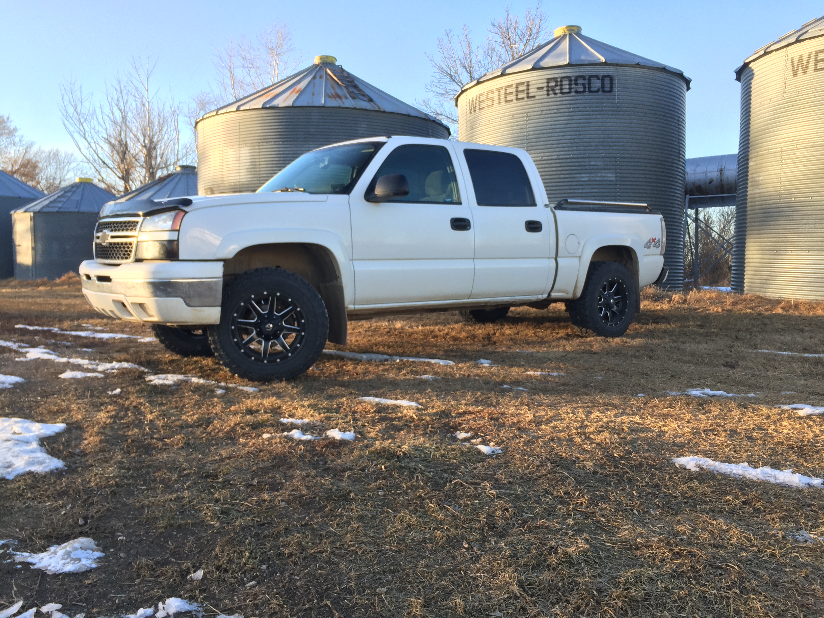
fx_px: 690
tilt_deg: -3.4
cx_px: 412
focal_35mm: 29
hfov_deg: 61.7
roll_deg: +1.6
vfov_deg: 48.2
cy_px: 309
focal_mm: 4.15
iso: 32
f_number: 2.2
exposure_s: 1/220
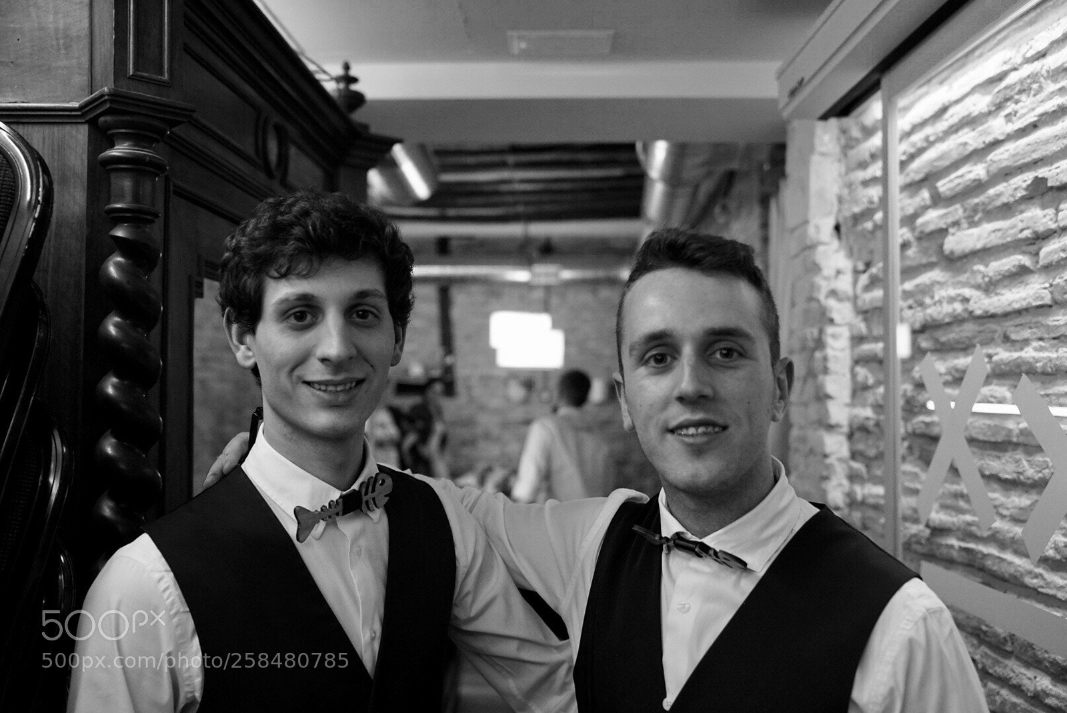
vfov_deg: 41.2
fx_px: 949
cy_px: 356
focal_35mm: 32
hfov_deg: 58.7
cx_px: 534
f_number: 2.8
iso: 2000
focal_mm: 32
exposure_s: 1/160
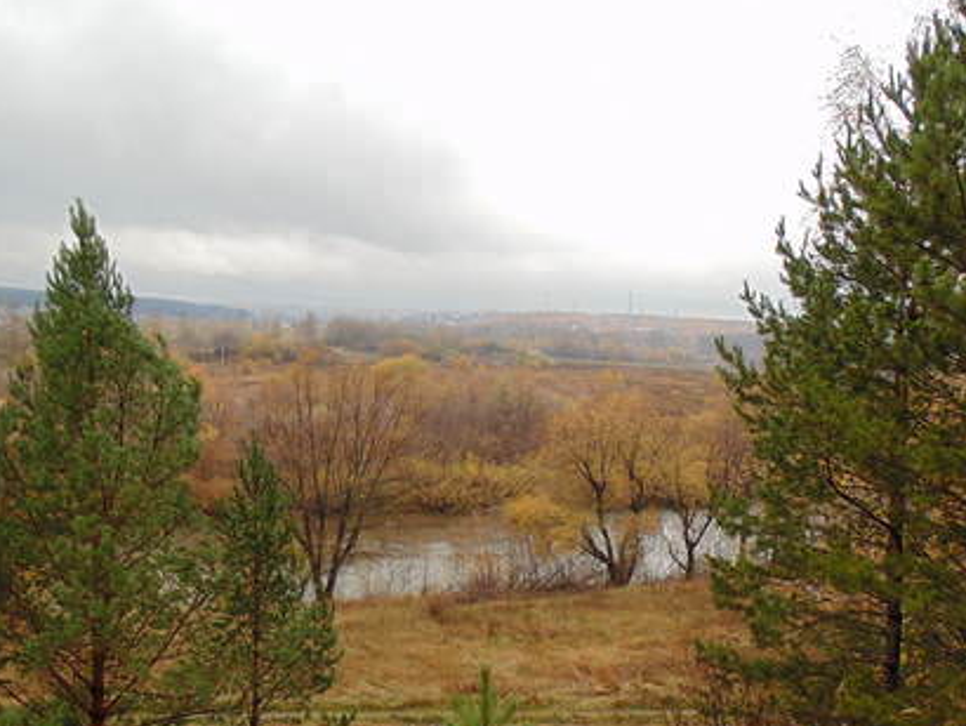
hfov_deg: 47.8
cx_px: 477
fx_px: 1089
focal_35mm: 39
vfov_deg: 36.4
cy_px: 497
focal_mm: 4.5
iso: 80
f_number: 3.1
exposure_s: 1/80
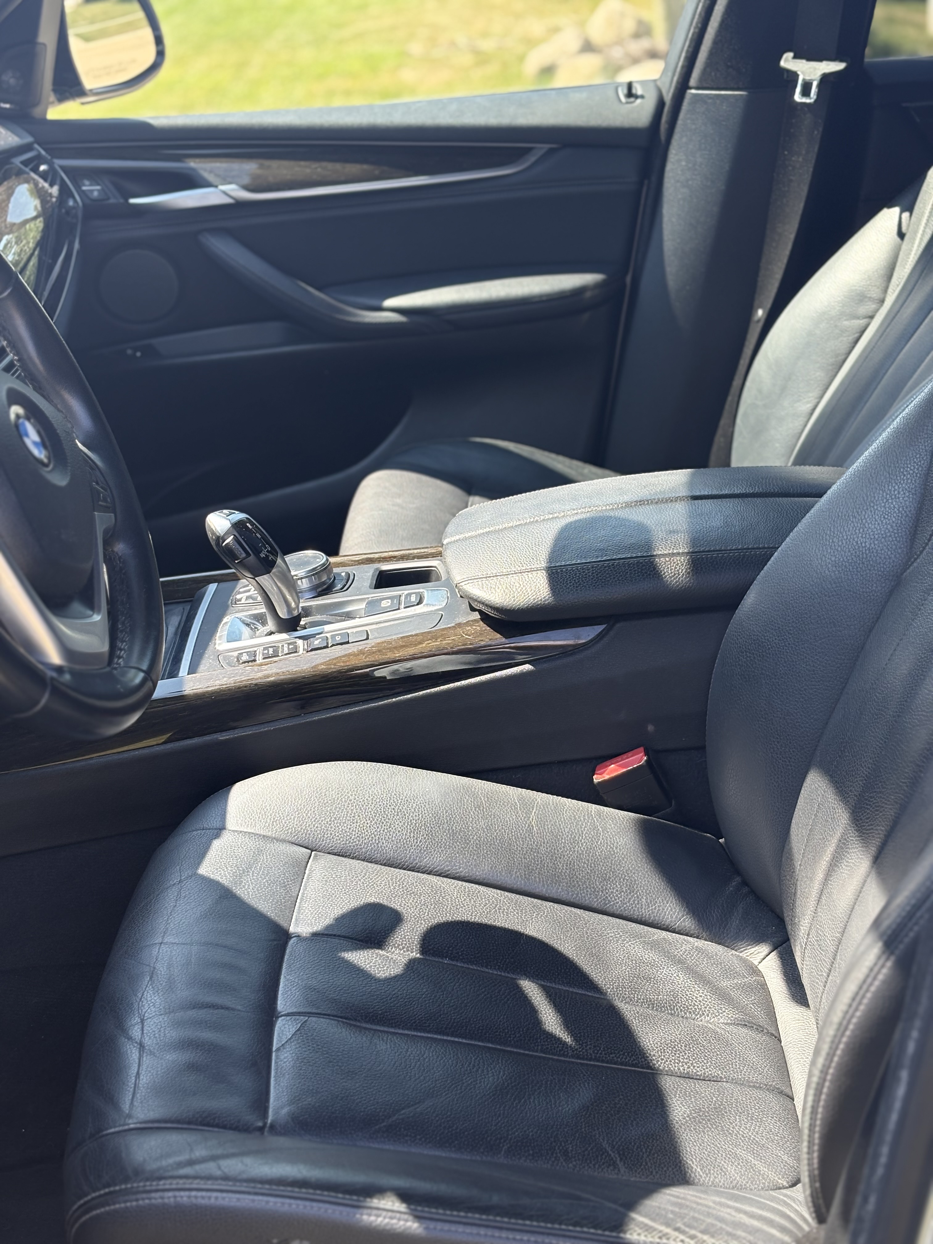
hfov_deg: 28.0
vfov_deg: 36.8
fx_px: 1869
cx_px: 466
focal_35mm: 52
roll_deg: +4.1
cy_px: 622
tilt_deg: -22.4
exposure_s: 1/343
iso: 50
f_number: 1.6
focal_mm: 5.96
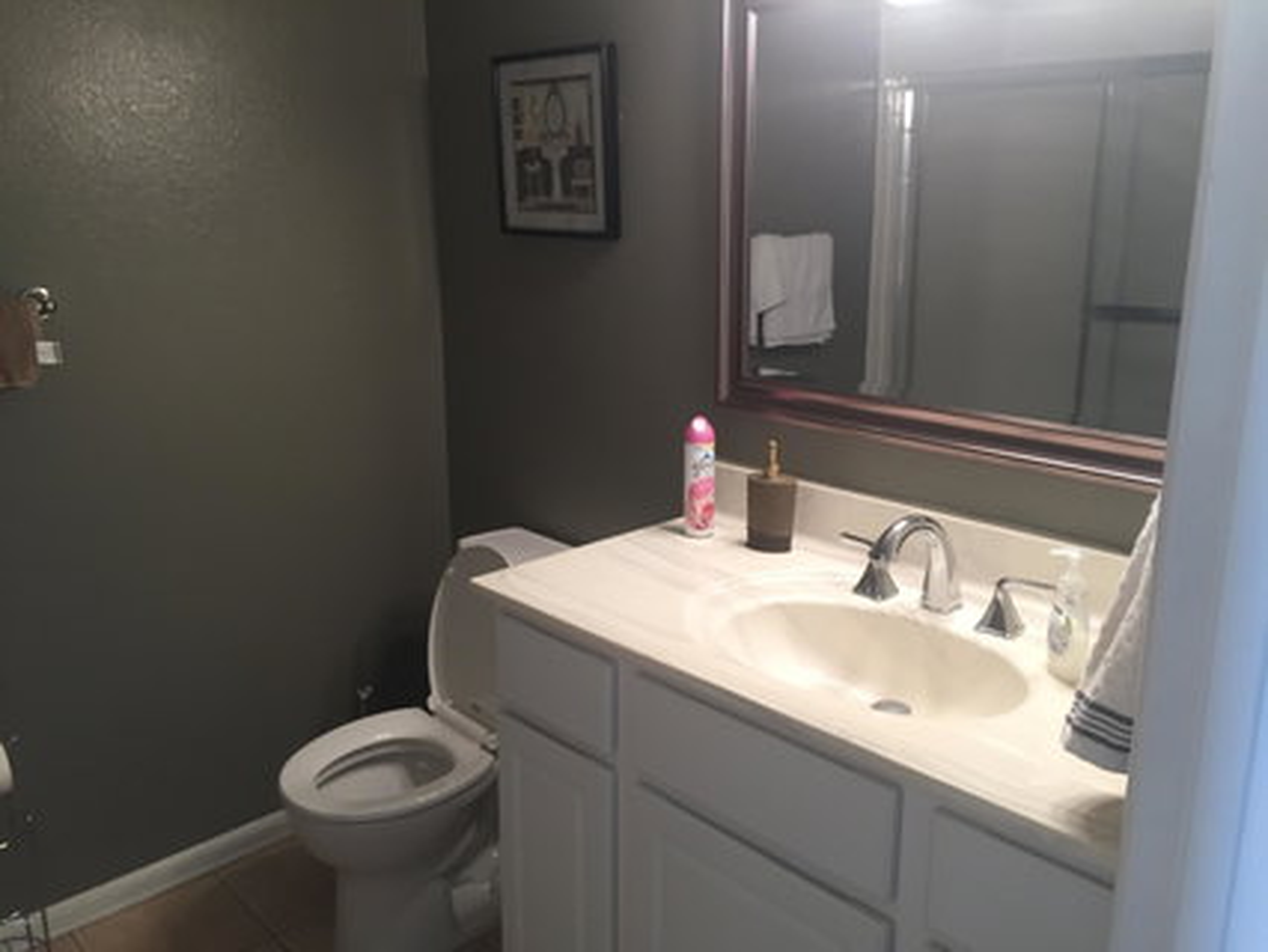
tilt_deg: -14.6
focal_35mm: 29
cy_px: 476
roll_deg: +0.9
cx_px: 634
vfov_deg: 48.3
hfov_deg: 61.6
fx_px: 1063
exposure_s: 1/30
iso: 64
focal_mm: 4.15
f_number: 2.2
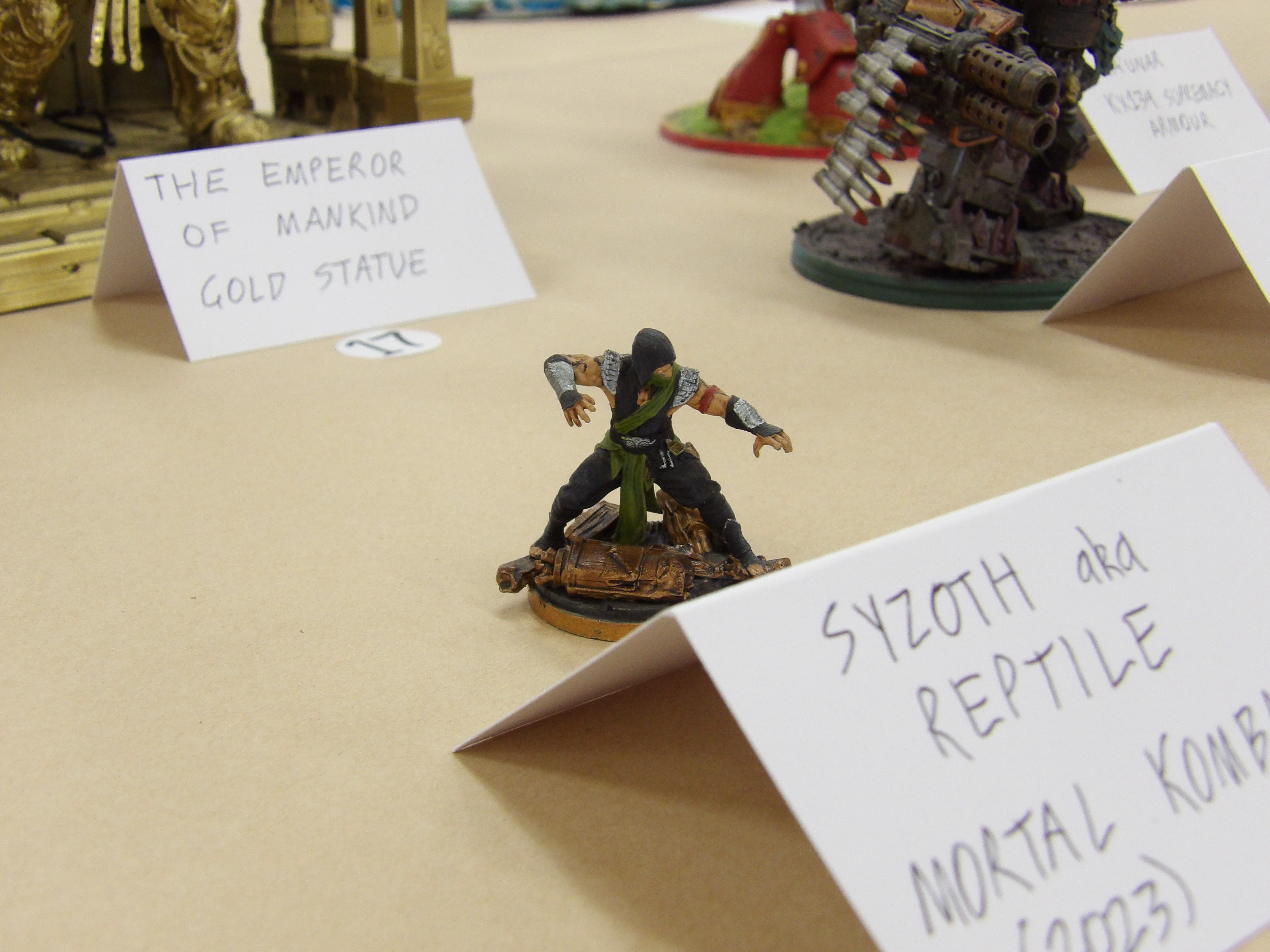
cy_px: 476
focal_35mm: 46
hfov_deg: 41.2
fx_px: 1688
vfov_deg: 31.5
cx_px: 635
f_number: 3.3
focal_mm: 8.2
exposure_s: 1/60
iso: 339
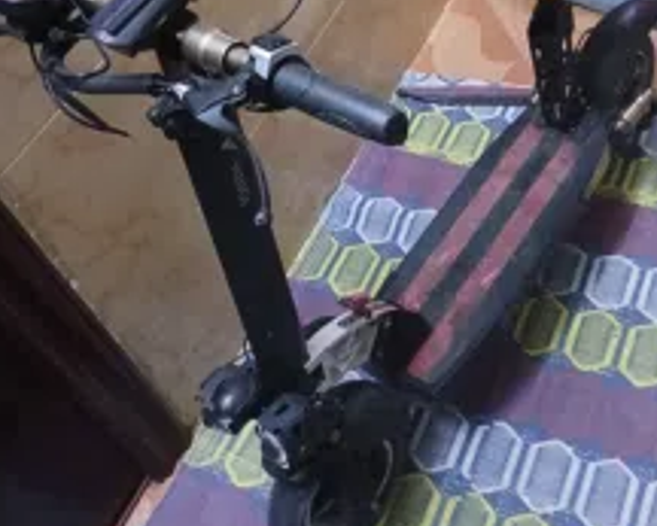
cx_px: 402
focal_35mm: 47
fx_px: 914
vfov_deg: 31.7
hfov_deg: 39.3
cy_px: 158
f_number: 1.8
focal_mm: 3.98
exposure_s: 1/16.7
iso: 1600
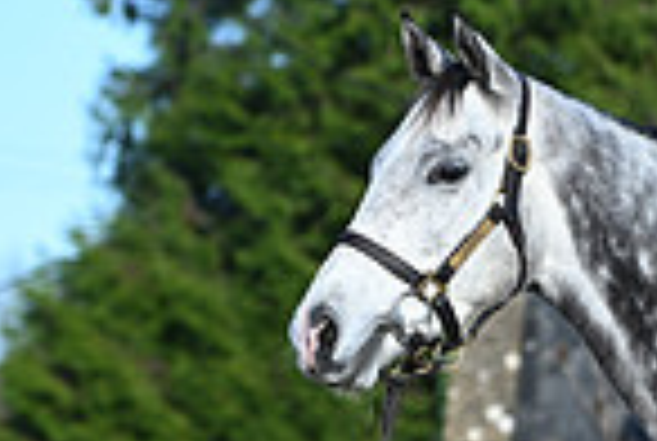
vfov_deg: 3.2
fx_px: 7973
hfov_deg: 4.7
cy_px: 493
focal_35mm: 436
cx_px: 1224
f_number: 3.5
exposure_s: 1/1250
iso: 180
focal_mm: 110
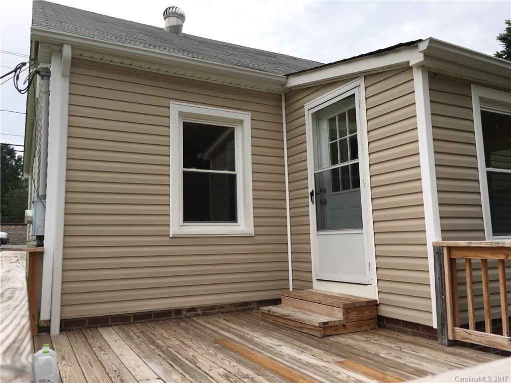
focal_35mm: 29
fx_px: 428
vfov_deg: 48.2
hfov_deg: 61.7
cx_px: 256
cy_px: 192
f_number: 2.2
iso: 25
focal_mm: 4.15
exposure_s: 1/371
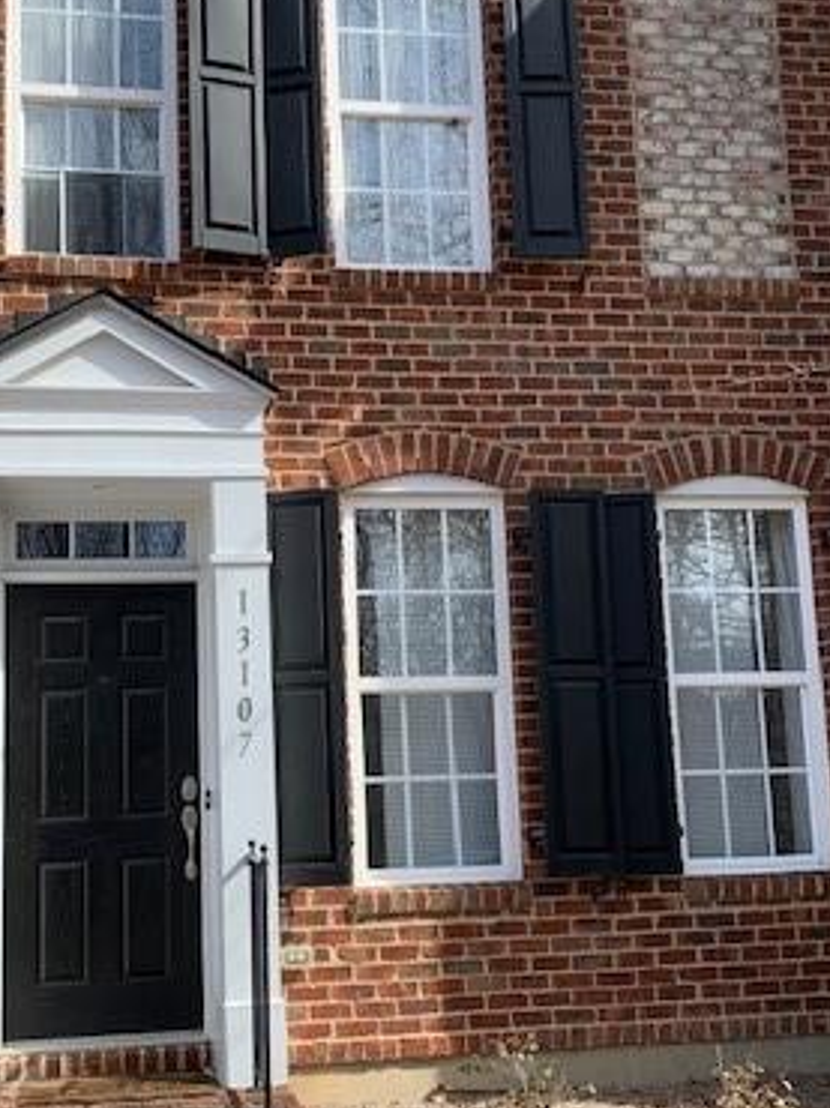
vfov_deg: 42.1
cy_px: 554
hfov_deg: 32.1
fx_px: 1440
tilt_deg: +8.9
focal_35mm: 45
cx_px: 333
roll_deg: +1.5
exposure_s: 1/894
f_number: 1.8
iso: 25
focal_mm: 4.25
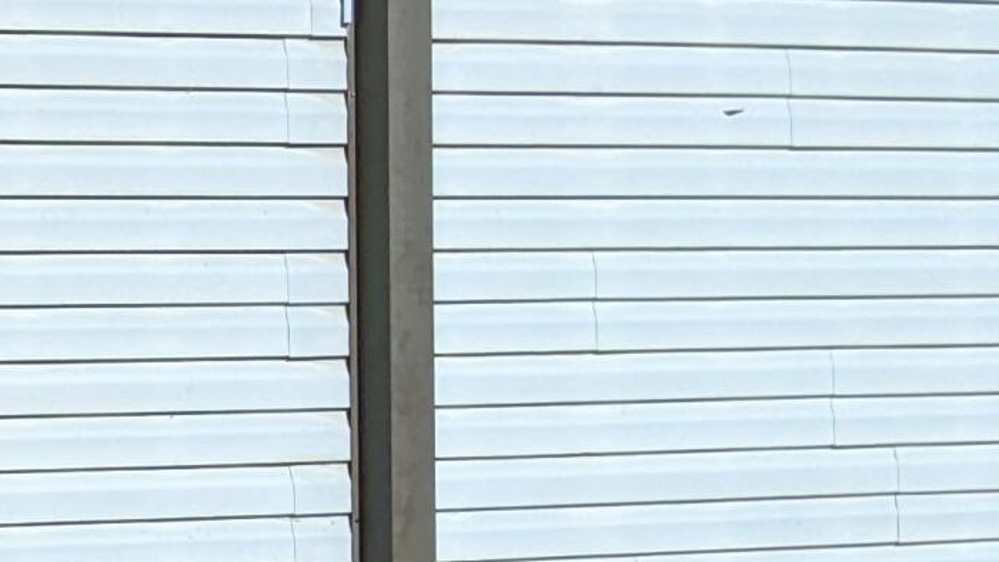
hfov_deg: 14.4
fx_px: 3338
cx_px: -959
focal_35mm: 126
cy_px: 610
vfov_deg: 9.5
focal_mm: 4.44
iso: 78
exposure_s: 1/7812
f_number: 1.8
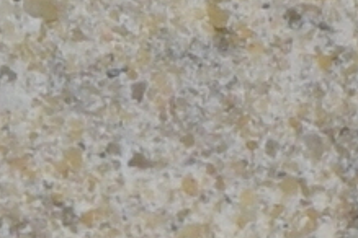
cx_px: -87
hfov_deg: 2.2
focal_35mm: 919
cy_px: 478
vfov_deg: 1.5
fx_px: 9138
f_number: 5.6
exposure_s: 1/60
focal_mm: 140
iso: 320
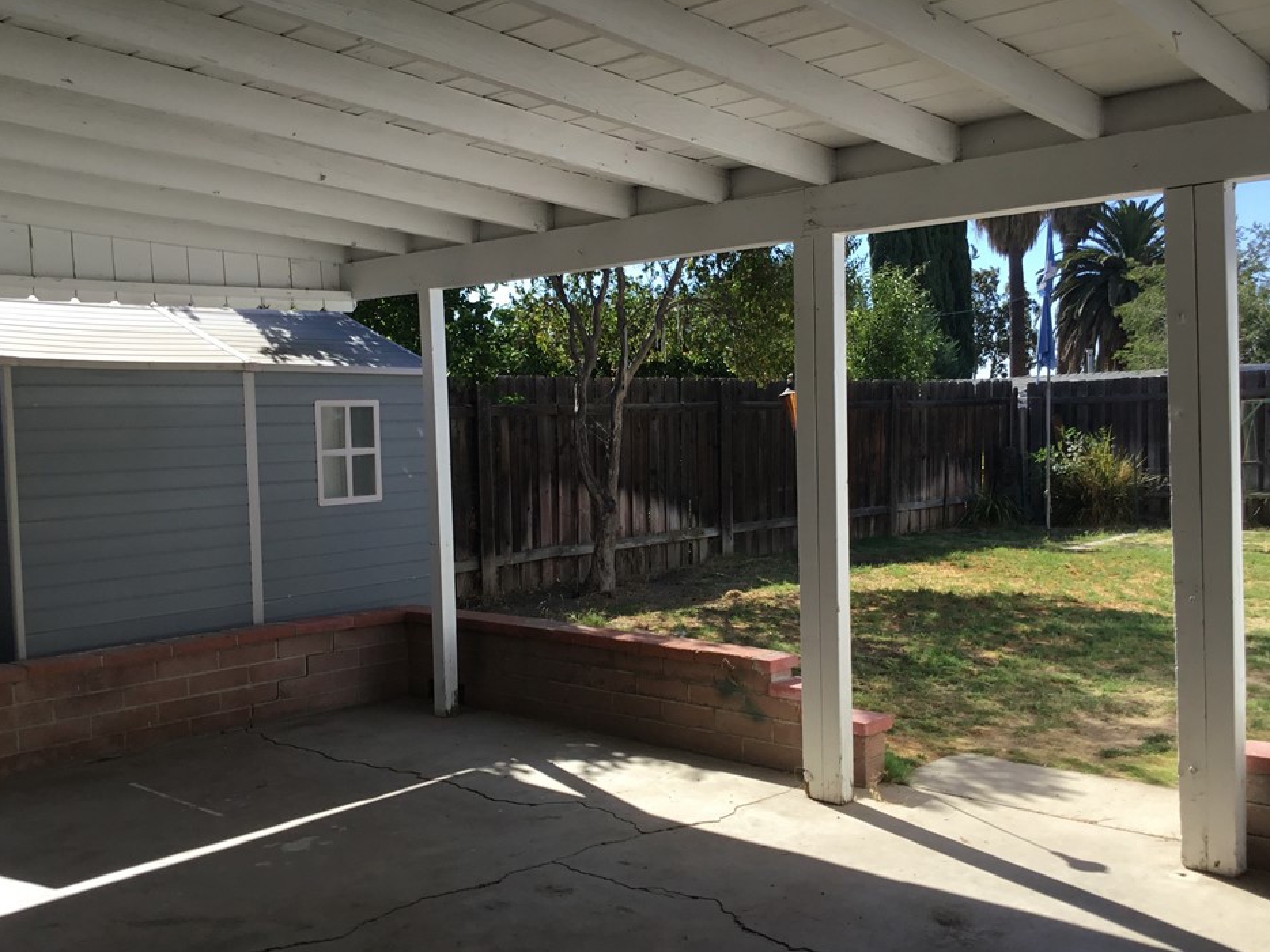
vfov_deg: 41.8
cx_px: 669
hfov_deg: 53.9
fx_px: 1247
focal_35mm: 34
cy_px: 486
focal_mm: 3.3
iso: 25
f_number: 2.4
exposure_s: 1/673
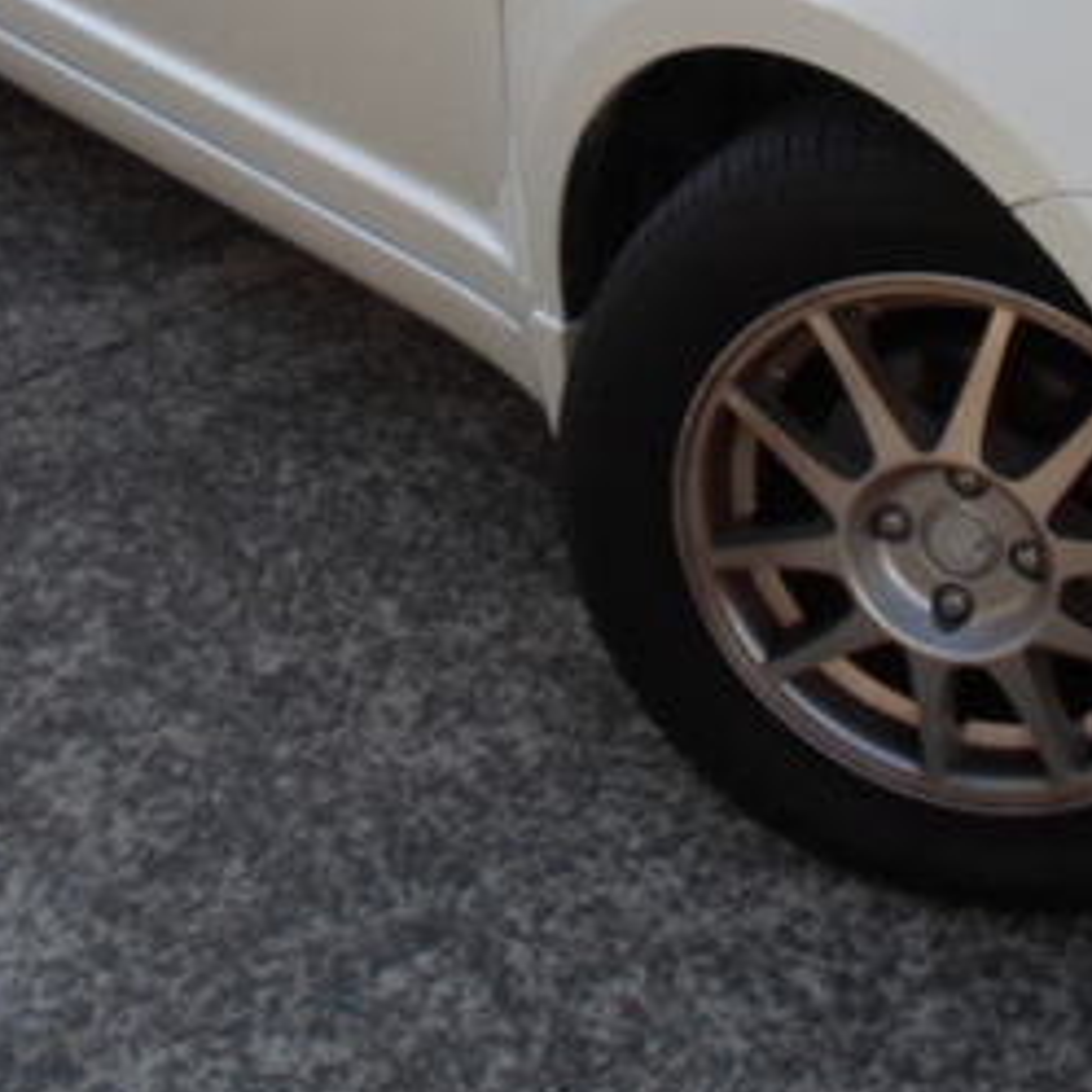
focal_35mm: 71
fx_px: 2534
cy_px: -22
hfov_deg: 23.6
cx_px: 996
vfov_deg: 23.2
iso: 80
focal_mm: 4.5
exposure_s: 1/250
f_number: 2.5
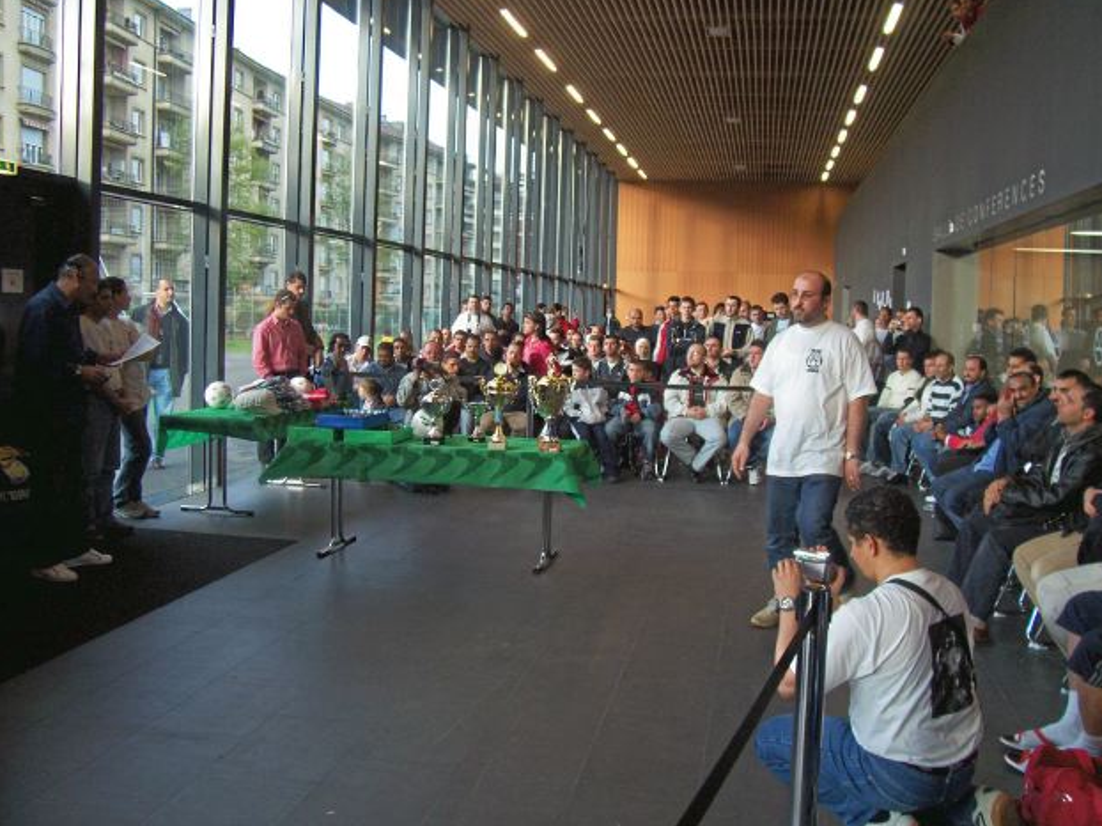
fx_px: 1114
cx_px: 563
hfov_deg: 52.6
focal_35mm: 35
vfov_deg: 40.7
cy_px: 404
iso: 80
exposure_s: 1/64
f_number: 2.7
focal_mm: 5.6
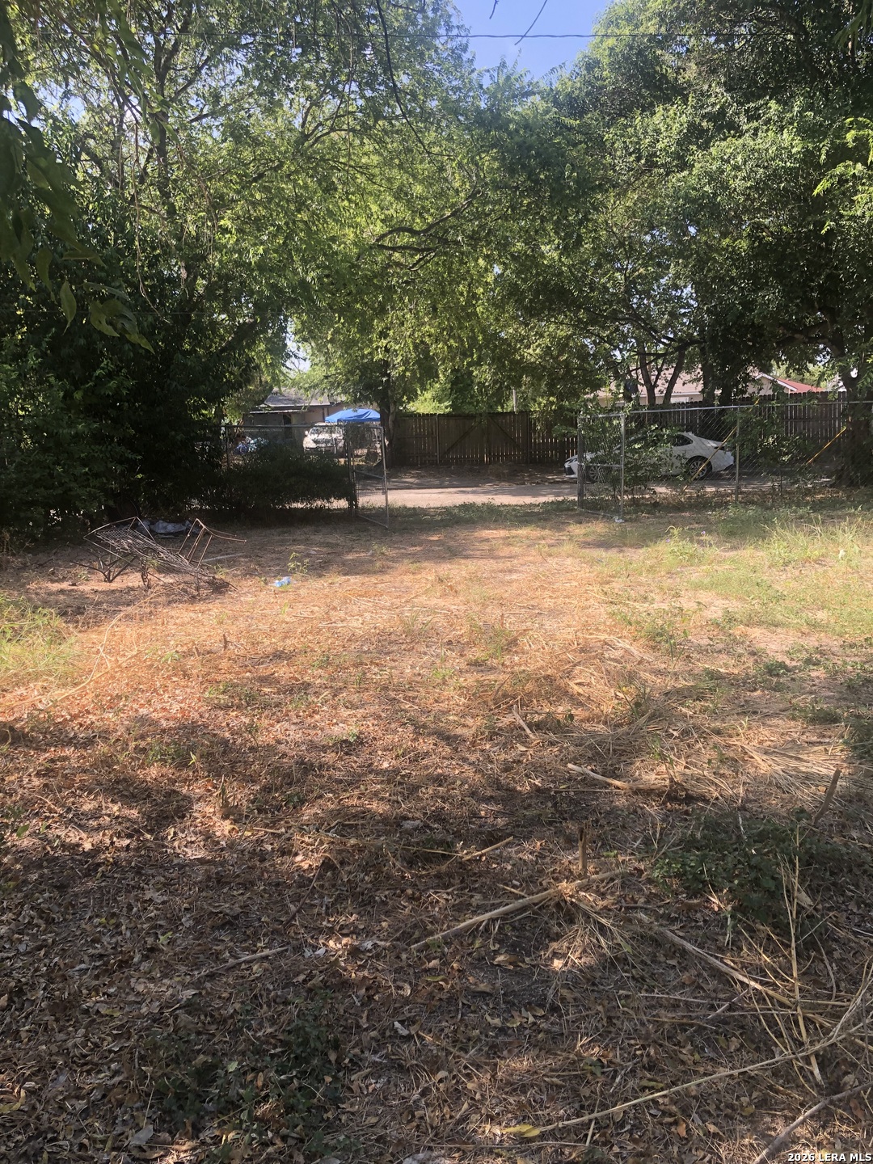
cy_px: 582
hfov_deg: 49.7
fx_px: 942
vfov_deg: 63.4
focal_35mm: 28
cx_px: 436
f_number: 1.8
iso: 20
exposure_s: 1/445
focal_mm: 3.99
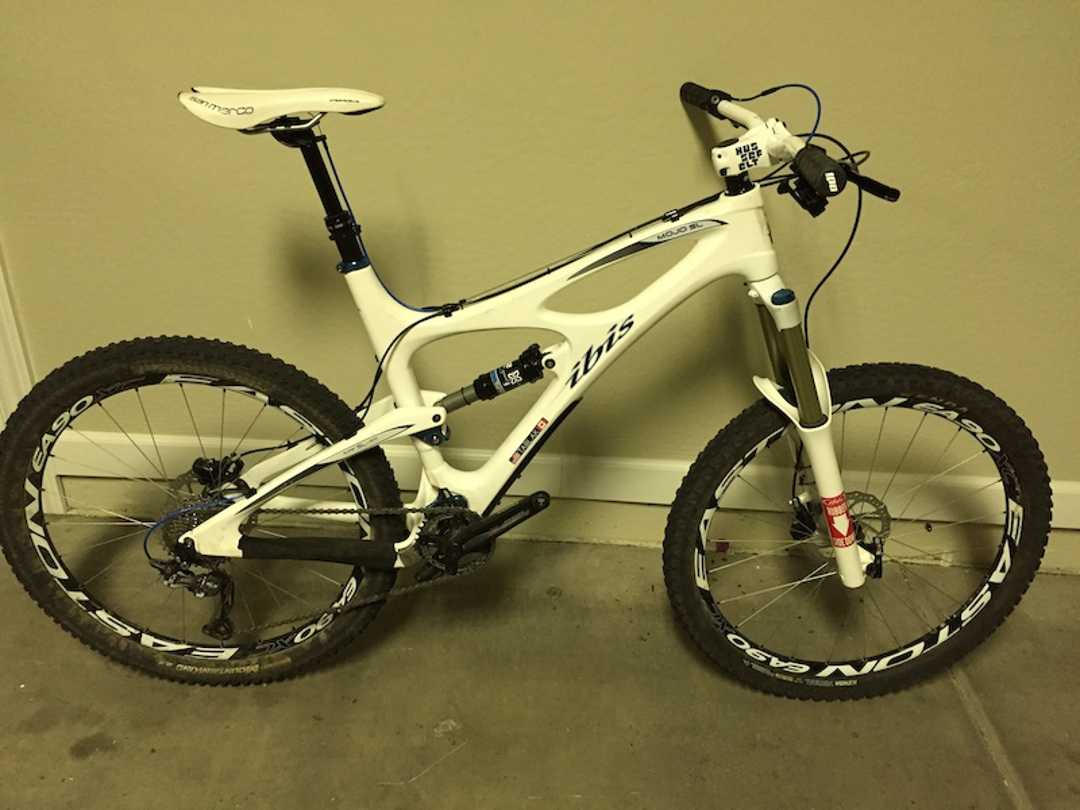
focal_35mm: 29
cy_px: 405
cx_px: 540
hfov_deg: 61.7
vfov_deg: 48.2
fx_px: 905
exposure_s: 1/17
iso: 250
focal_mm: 4.15
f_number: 2.2
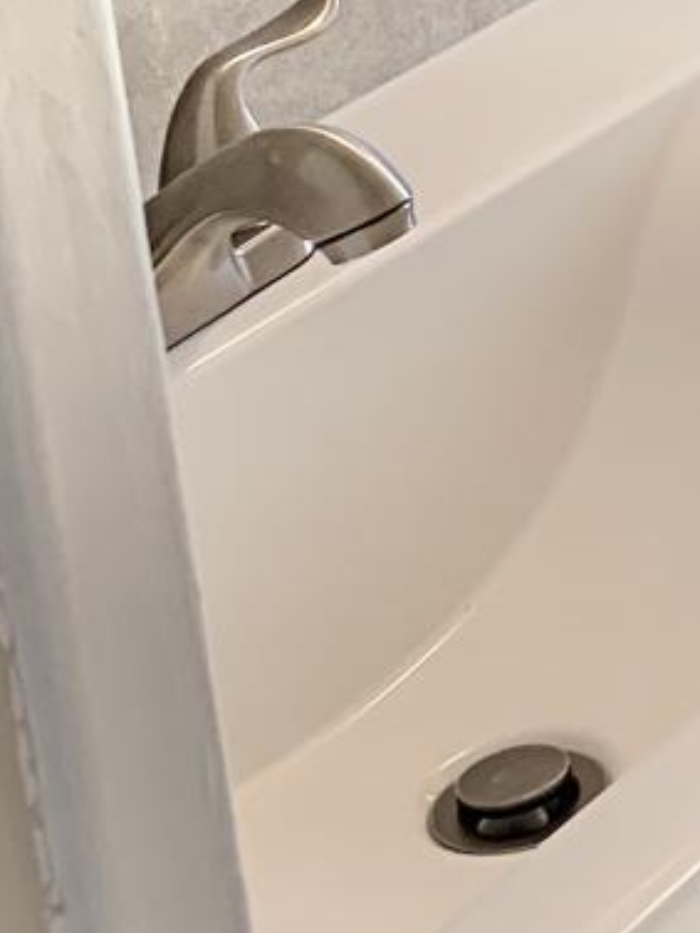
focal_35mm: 138
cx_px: 1843
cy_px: -544
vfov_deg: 13.3
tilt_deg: -15.1
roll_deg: +1.4
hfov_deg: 9.3
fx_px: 3719
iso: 64
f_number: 1.8
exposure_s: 1/120
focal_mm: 4.25
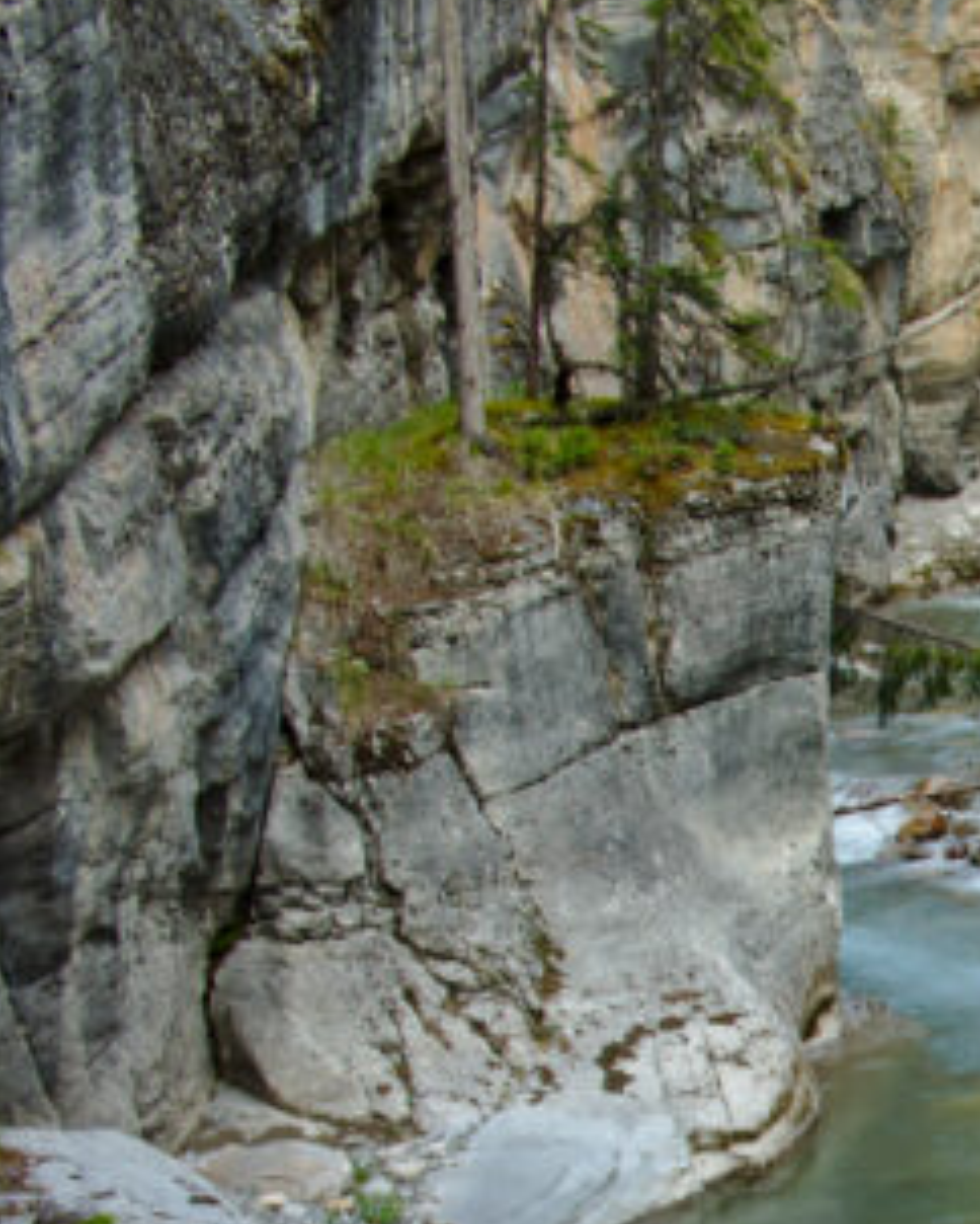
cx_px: 1377
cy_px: 1265
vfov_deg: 21.3
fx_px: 3115
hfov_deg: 16.6
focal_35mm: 86
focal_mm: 18
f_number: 10
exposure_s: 1/1.8
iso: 200
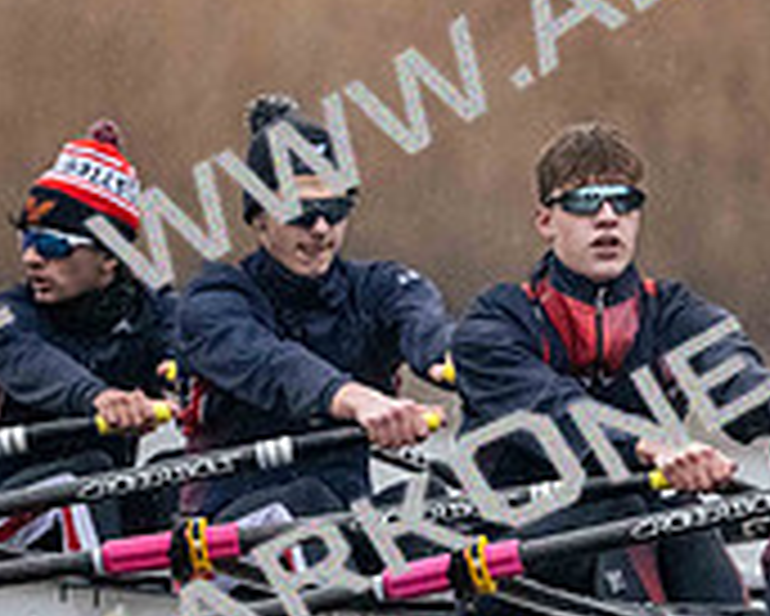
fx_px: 28959
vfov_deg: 1.2
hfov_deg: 1.5
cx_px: 644
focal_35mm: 1270
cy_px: 304
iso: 6400
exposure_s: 1/1600
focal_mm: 400
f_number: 4.5
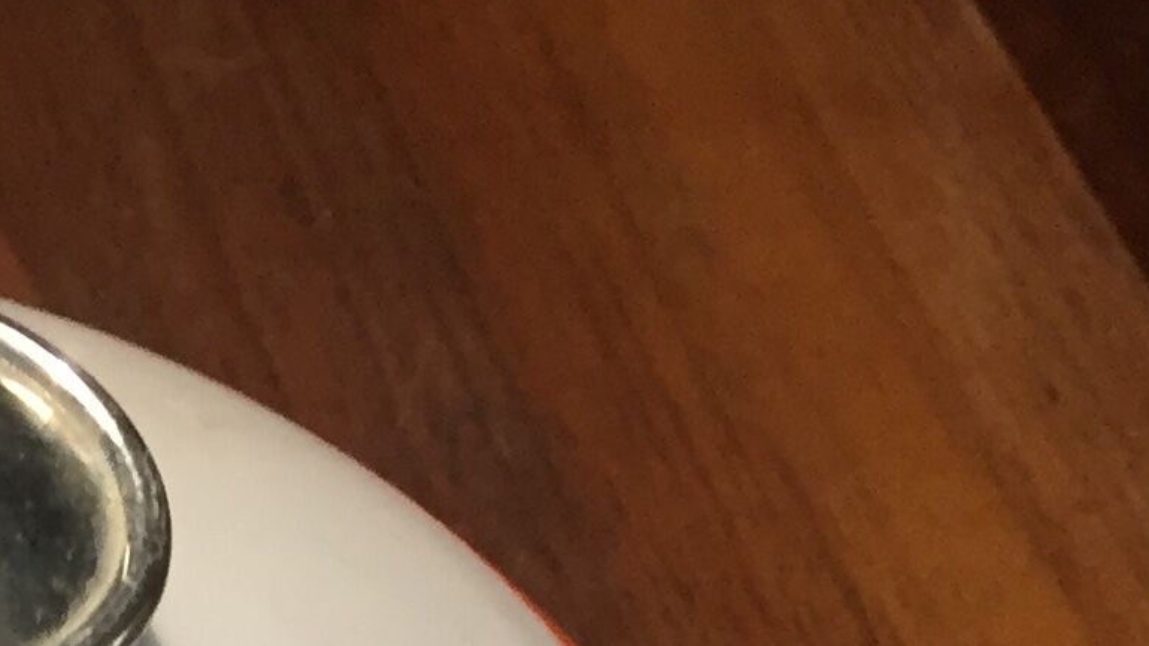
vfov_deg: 8.2
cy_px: 1665
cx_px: -792
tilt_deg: -54.7
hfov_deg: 14.4
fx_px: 4082
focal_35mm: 134
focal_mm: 4.15
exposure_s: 1/33
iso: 125
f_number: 2.2
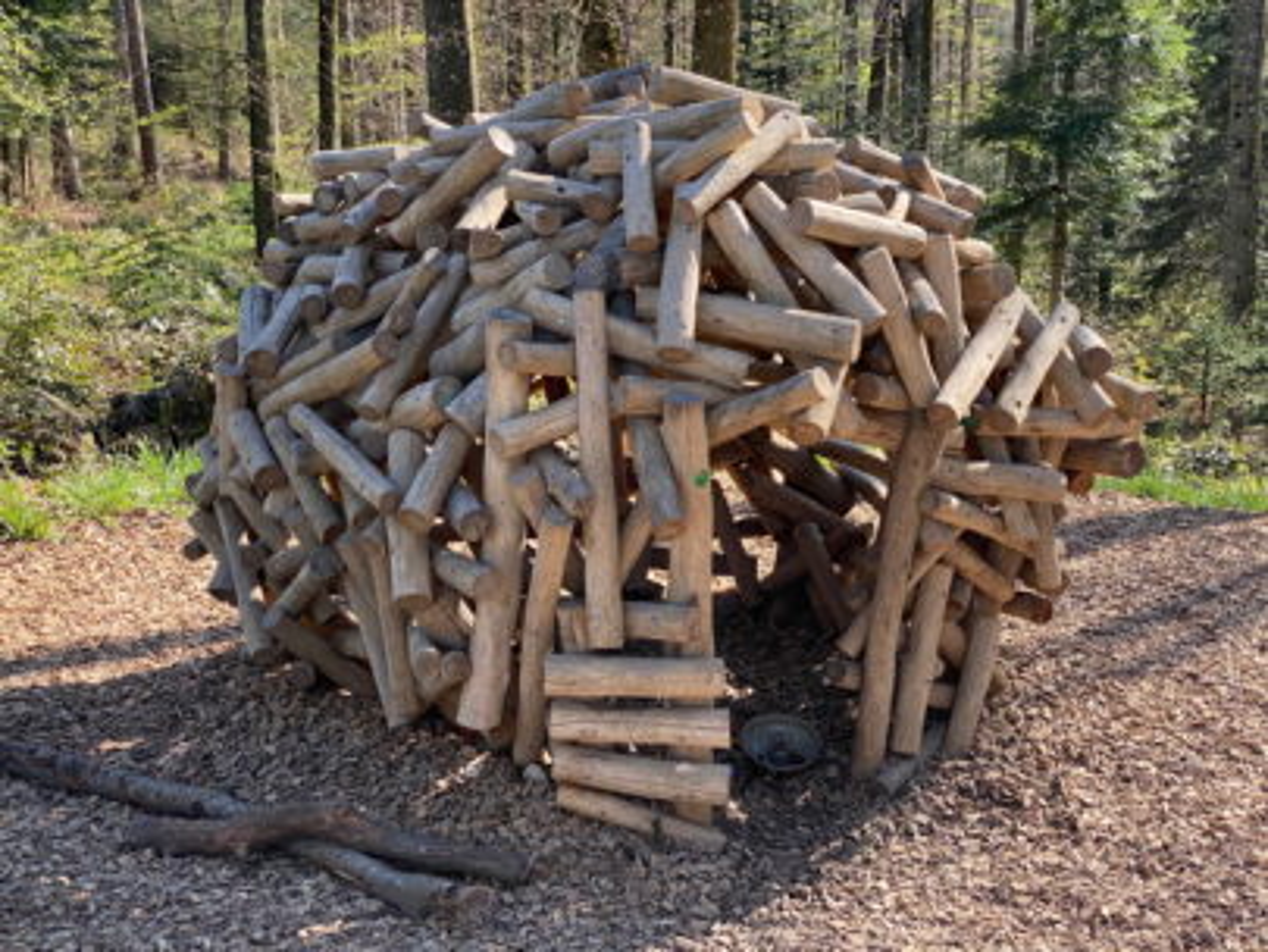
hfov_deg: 36.8
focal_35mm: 52
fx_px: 1905
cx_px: 634
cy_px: 476
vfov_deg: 28.0
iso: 20
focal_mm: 6
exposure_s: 1/247
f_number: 2
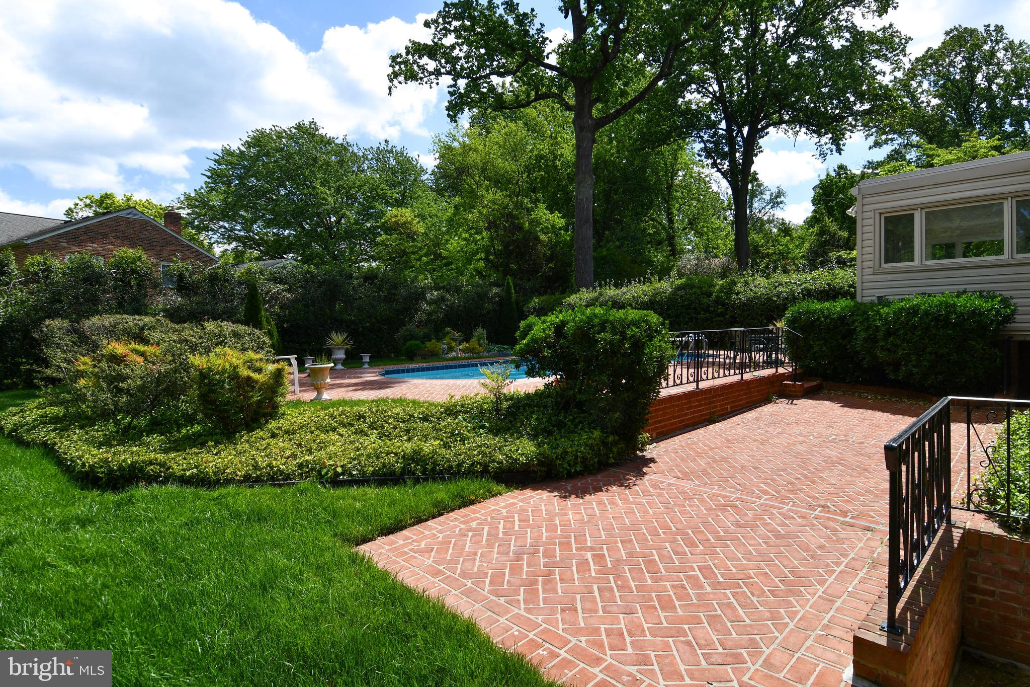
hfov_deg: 90.0
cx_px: 515
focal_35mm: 18
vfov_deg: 67.4
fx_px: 515
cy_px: 344
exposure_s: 1/320
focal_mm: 12
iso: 100
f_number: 8
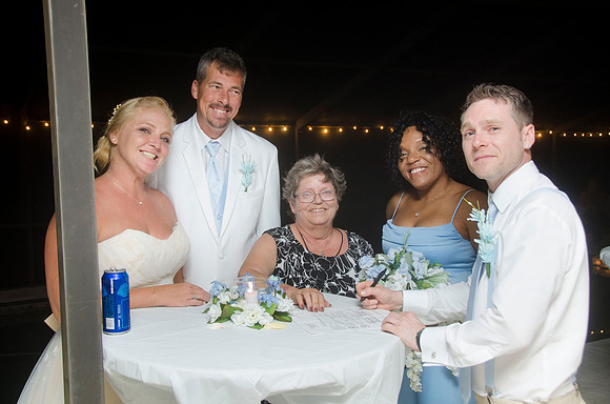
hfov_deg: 49.6
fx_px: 659
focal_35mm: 39
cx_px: 305
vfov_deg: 34.1
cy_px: 202
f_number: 5.6
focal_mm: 26
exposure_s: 1/60
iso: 400
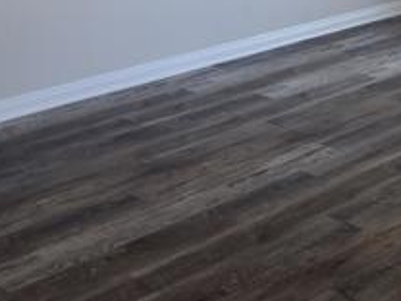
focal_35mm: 74
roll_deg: -0.1
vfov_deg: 19.3
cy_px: -10
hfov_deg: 22.4
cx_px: 576
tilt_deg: -11.9
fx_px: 857
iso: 160
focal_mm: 6.76
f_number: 1.78
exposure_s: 1/203
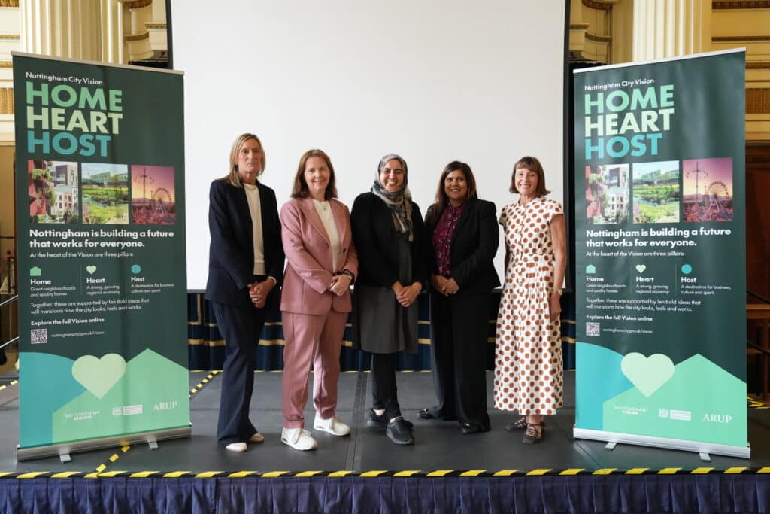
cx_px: 385
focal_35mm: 31
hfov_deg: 60.3
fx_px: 663
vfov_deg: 42.3
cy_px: 257
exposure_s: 1/500
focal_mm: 31
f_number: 4
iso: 8000
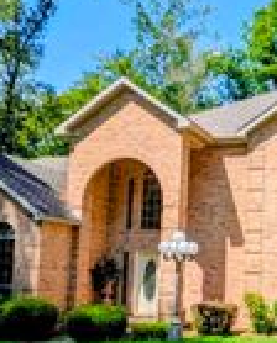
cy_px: 231
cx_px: 282
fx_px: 500
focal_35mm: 49
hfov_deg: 28.9
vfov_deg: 37.5
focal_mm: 1.85
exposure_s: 1/2188
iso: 49
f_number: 2.2
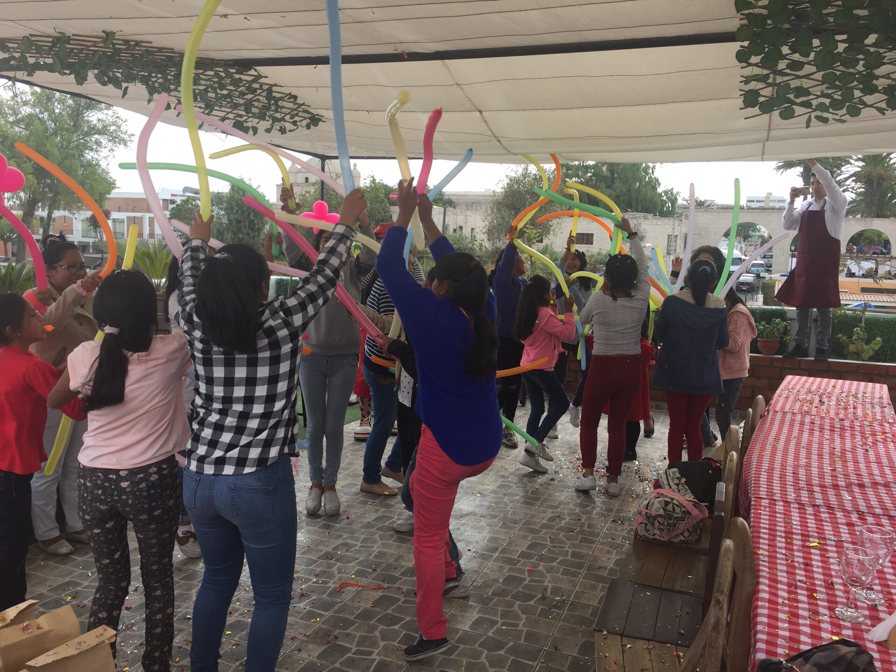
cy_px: 336
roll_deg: -2.8
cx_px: 448
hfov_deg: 61.7
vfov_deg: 48.2
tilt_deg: -6.4
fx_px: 751
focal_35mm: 29
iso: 32
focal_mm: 4.15
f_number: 2.2
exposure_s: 1/501
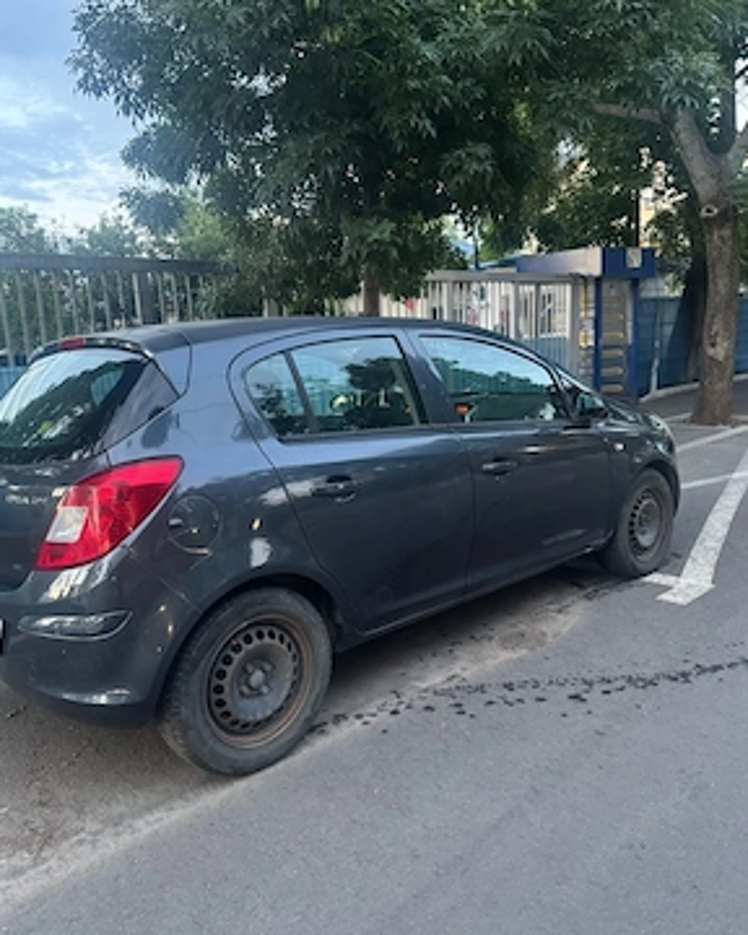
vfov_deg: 66.0
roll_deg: +2.1
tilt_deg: -10.6
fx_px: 719
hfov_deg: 54.9
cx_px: 364
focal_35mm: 26
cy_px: 475
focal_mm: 6.76
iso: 1000
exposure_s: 1/40
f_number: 1.78
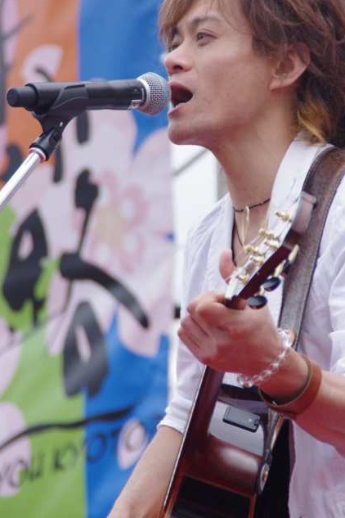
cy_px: 204
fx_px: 5448
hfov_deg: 3.6
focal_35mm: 379
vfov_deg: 5.4
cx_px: 194
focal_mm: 200
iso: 400
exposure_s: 1/400
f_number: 6.3
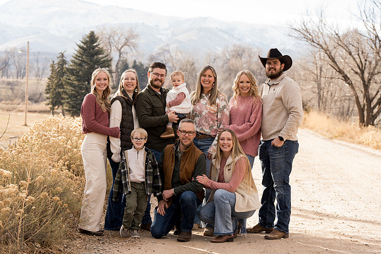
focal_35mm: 80
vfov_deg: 17.1
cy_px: 127
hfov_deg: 25.4
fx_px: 847
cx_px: 190
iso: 125
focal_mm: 80
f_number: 5
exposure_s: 1/125
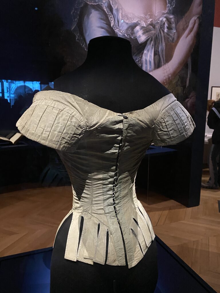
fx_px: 220
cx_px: 110
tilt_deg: -8.7
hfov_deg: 53.1
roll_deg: -1.2
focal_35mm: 26
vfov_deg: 67.3
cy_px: 146
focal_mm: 4.25
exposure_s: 1/28
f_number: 1.8
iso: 640
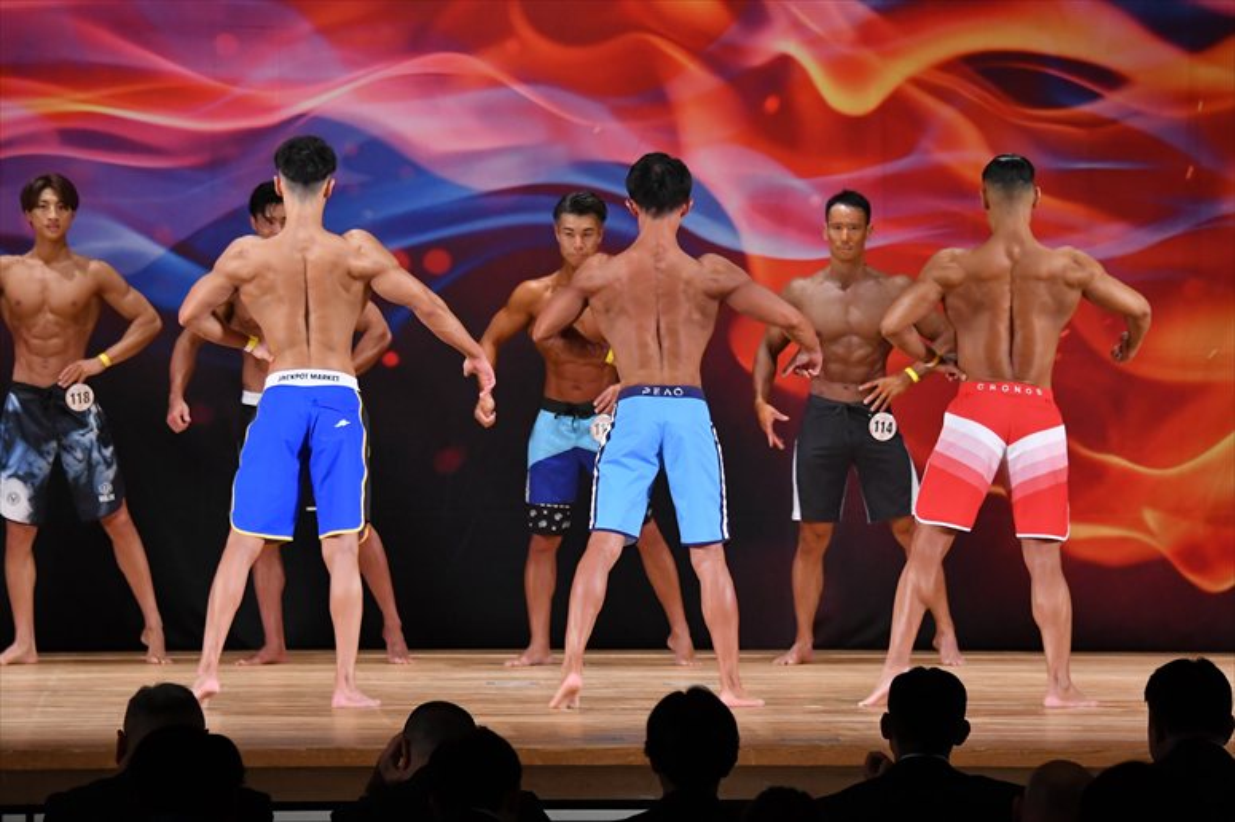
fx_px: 6275
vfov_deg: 7.5
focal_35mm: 183
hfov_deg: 11.2
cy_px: 411
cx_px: 618
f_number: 5.6
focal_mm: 122
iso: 3200
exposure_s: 1/400
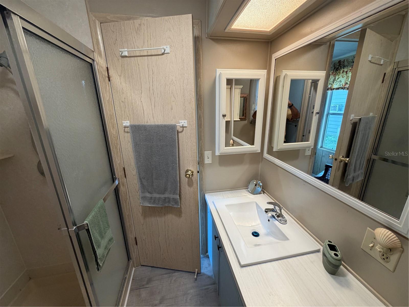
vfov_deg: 85.7
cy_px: 154
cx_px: 204
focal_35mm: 14
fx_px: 165
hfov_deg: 102.1
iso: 200
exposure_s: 1/120
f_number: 2.2
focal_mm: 2.22
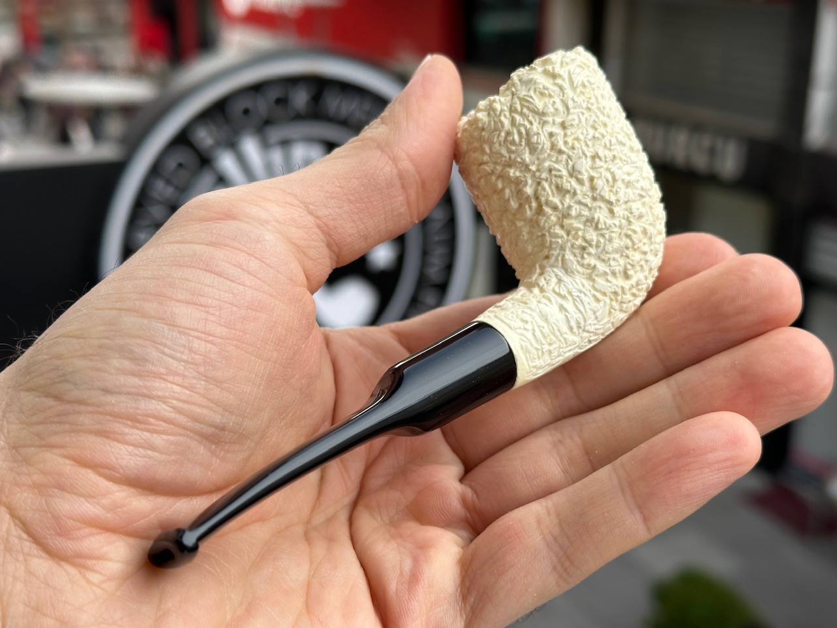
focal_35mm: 48
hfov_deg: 39.7
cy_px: 314
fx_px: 1161
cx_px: 418
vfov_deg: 30.3
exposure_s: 1/508
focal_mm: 6.86
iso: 64
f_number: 1.78
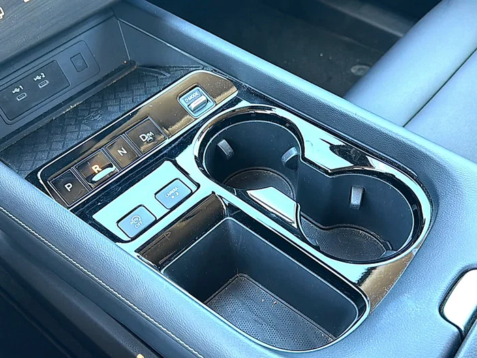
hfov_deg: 58.4
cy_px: 179
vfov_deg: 45.4
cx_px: 238
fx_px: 427
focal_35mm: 31
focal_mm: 6.76
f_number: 1.78
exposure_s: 1/45
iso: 100
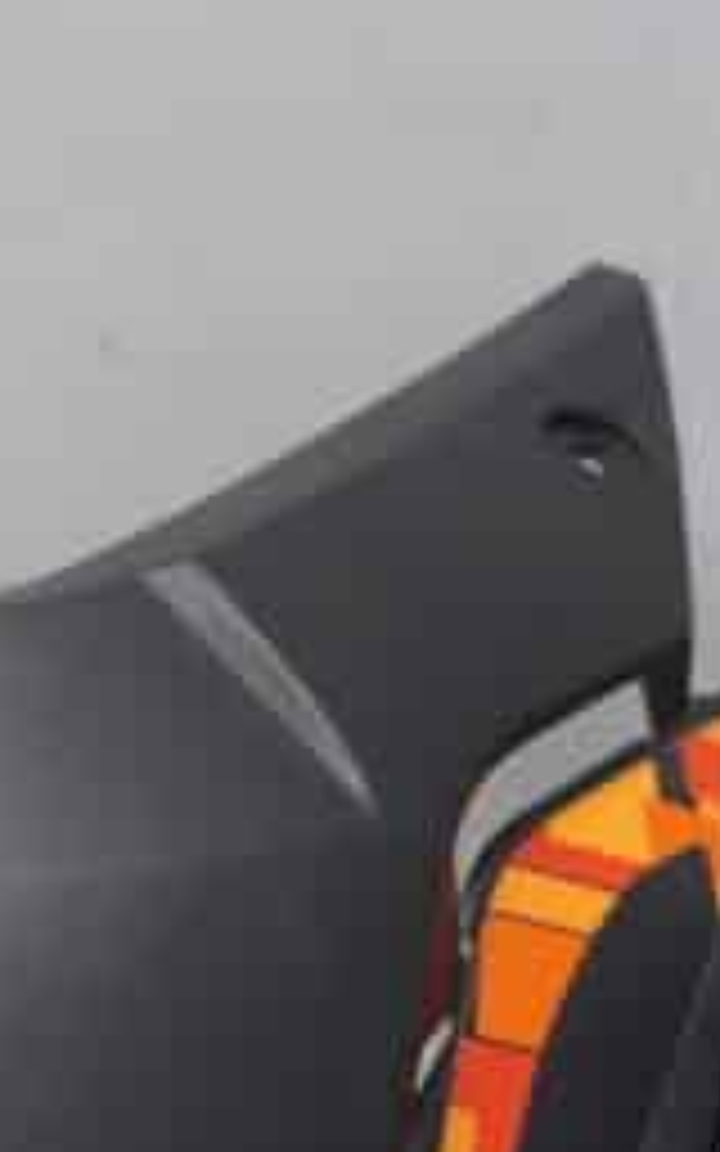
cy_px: 1240
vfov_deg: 18.3
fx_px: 3454
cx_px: -45
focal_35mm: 110
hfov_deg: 11.7
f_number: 4
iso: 160
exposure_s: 1/60
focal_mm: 18
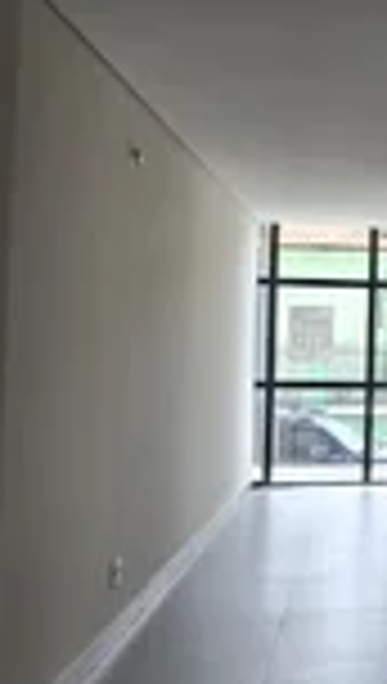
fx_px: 1253
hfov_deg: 14.0
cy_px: 286
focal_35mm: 69
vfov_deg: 30.5
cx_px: 837
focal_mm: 4.69
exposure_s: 1/120
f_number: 1.8
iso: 50
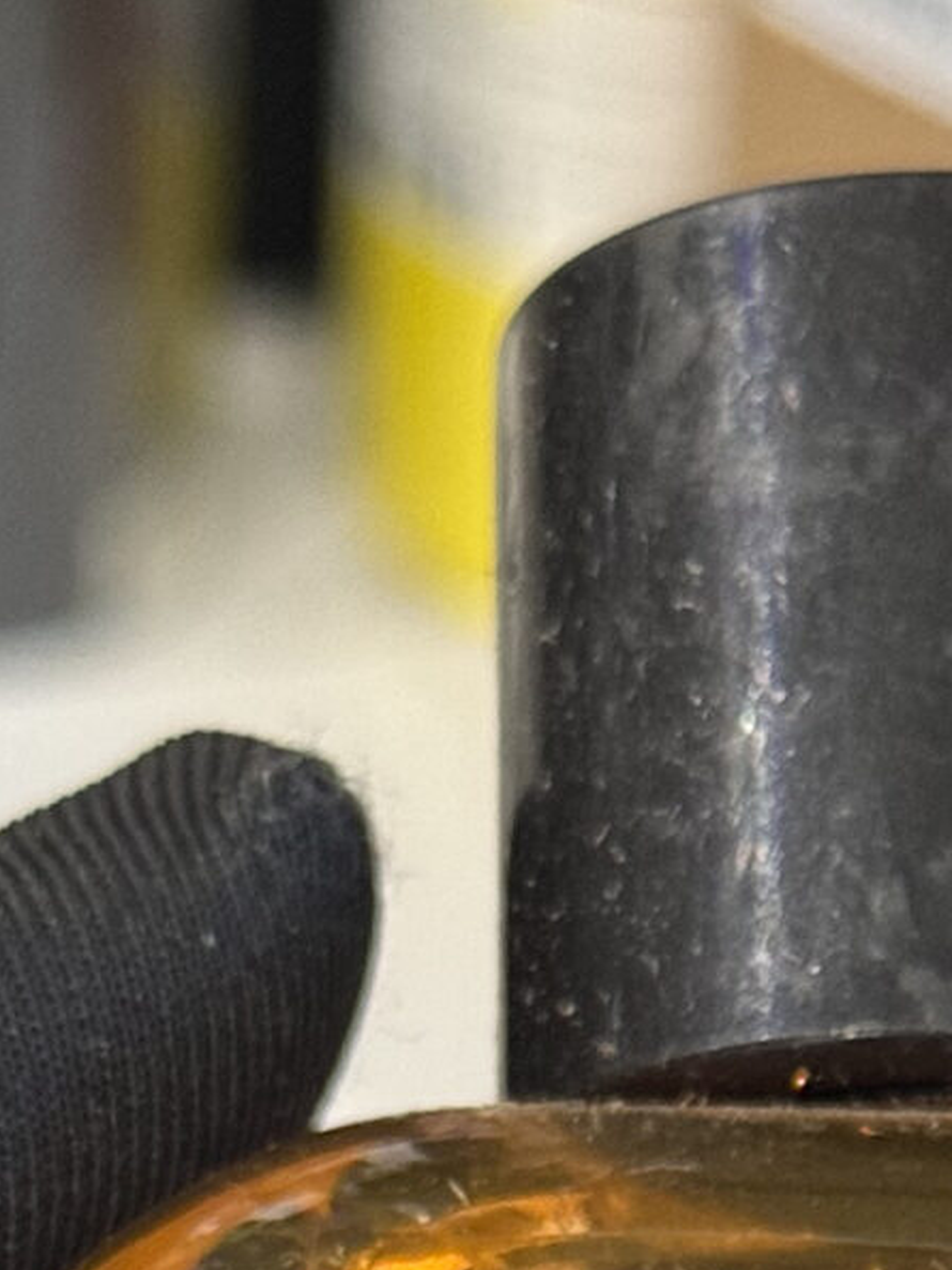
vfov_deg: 9.2
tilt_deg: -47.2
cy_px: 2256
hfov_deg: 7.1
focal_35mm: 207
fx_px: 7596
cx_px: 973
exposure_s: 1/33
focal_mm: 6.76
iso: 250
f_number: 1.78
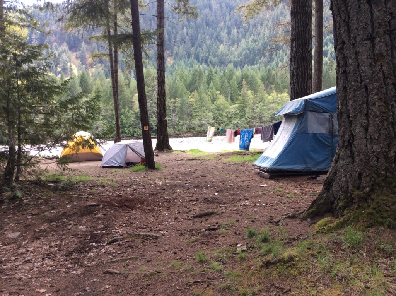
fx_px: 366
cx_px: 198
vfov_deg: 44.1
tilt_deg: -5.2
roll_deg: +2.1
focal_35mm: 32
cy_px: 148
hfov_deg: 56.9
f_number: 2.4
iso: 40
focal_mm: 3.3
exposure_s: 1/120
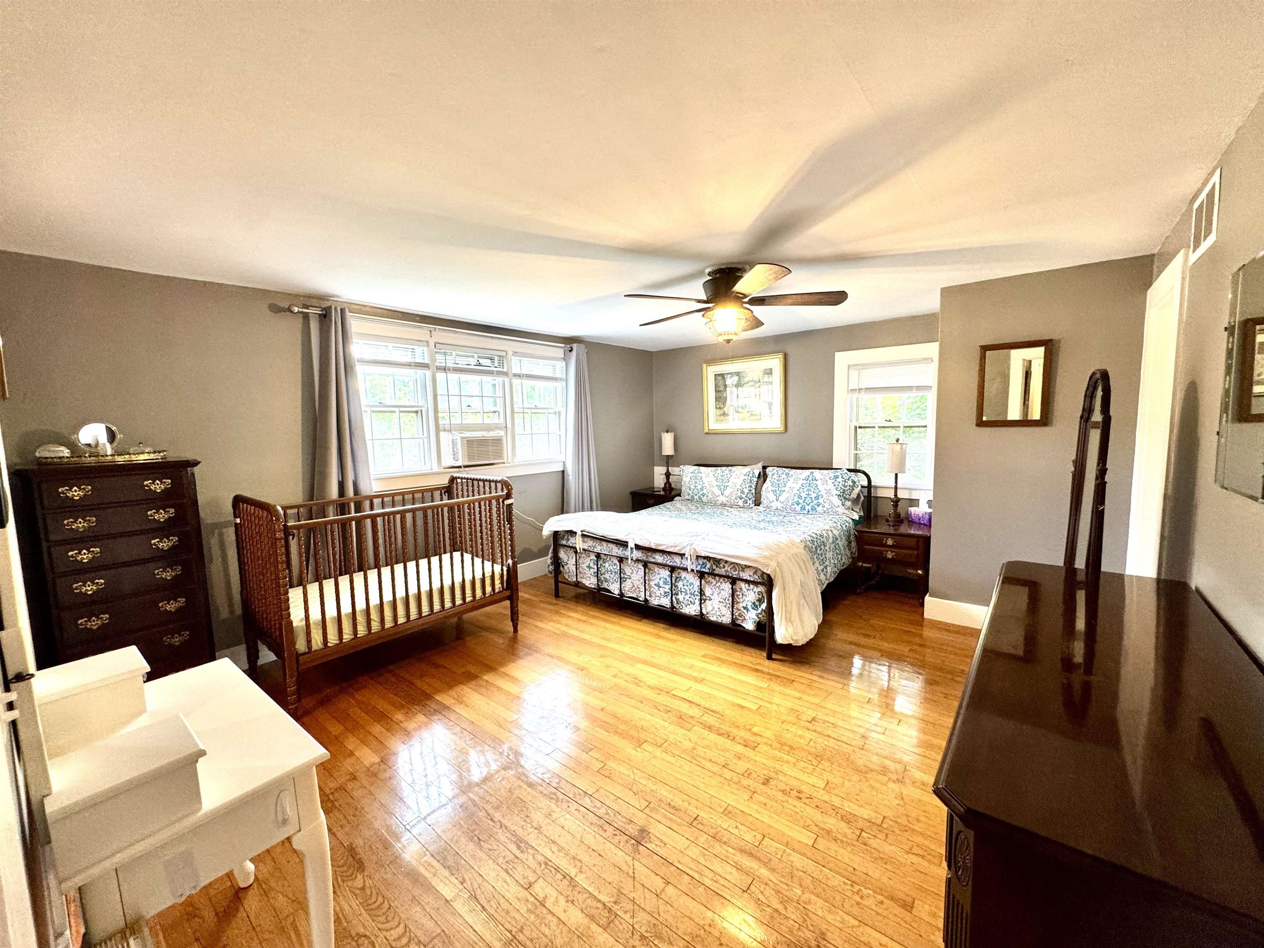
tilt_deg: -5.8
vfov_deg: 85.7
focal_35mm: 14
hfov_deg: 102.1
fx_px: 511
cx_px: 632
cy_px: 474
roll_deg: +1.4
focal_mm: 2.22
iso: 200
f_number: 2.2
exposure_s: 1/60
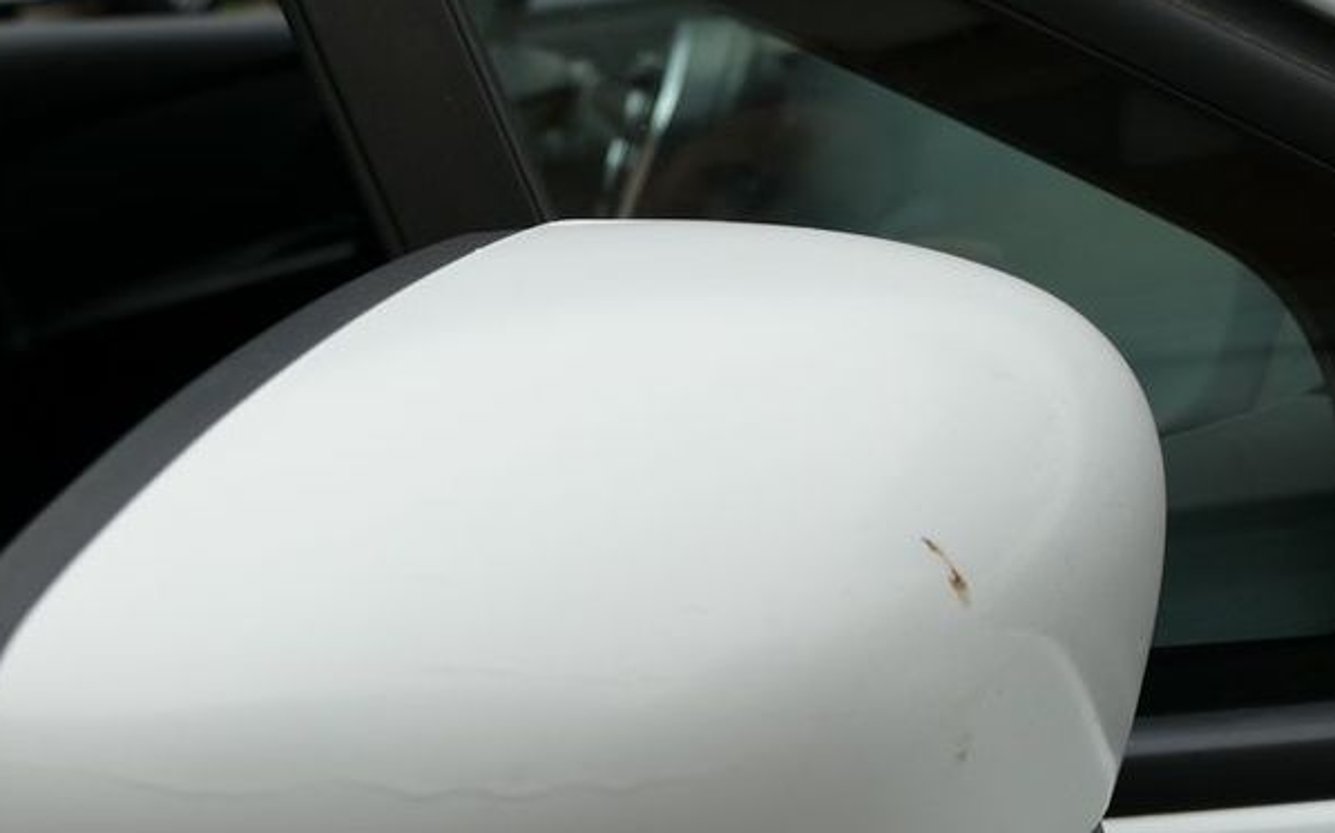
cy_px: 702
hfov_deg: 35.1
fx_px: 2109
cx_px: 699
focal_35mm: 58
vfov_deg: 22.0
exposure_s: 1/1300
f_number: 3.1
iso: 125
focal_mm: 12.38
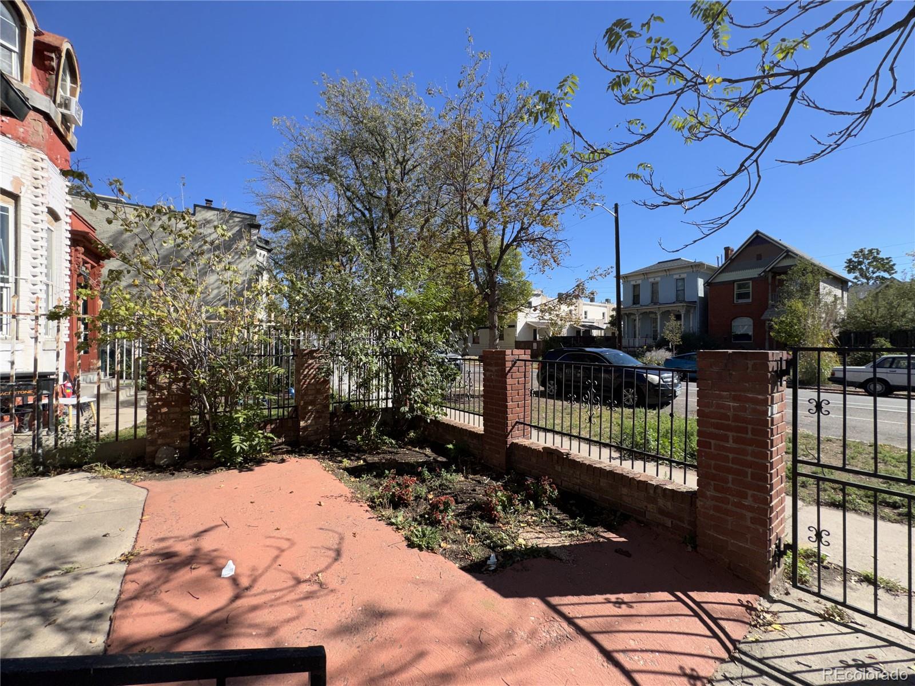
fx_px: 370
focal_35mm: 14
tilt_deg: +0.1
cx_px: 458
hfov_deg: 102.1
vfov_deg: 85.7
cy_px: 343
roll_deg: -0.4
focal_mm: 2.22
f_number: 2.2
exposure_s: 1/1672
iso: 32
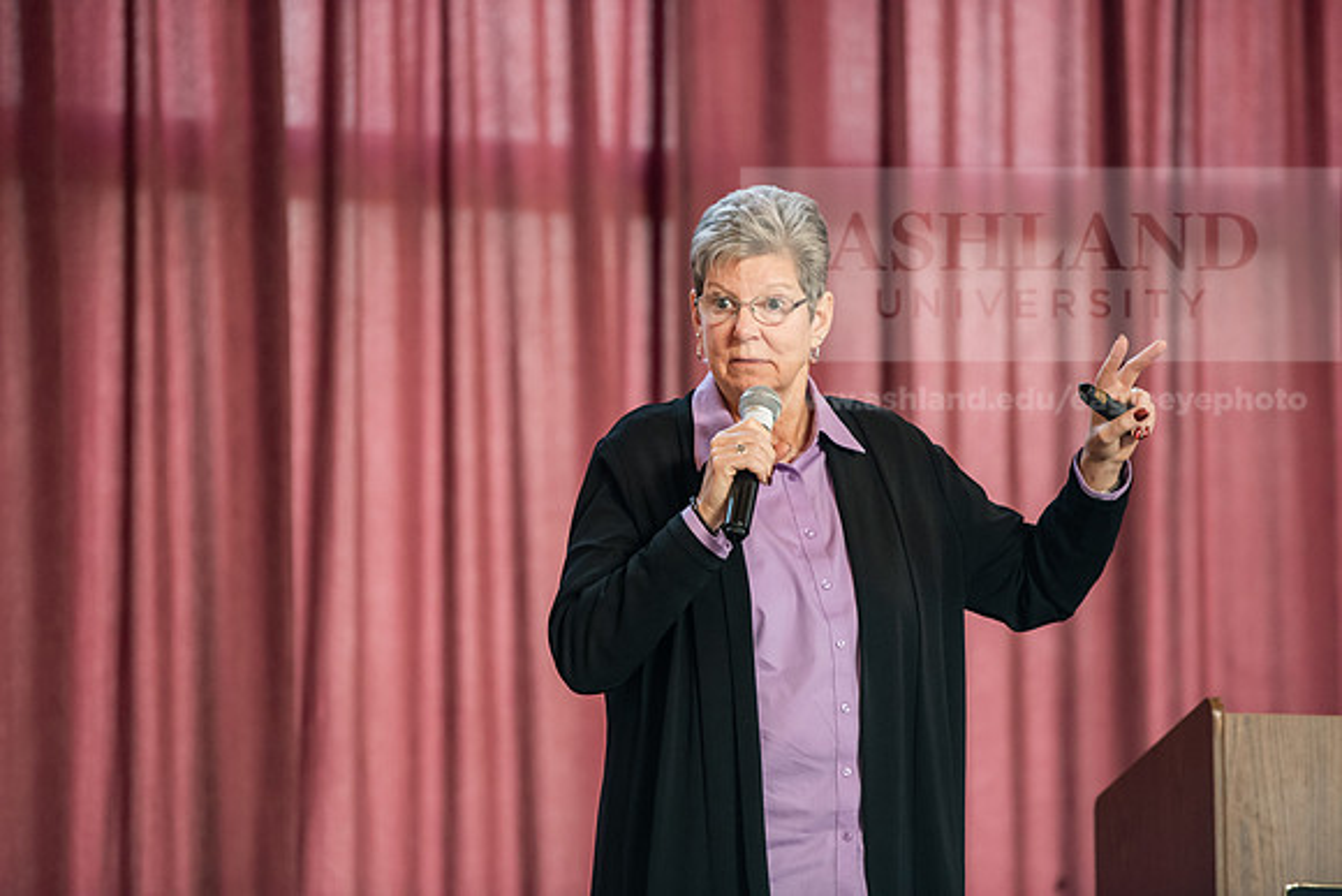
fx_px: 7084
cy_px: 448
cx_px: 671
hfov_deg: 10.8
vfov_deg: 7.2
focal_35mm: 190
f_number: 3.2
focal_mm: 190
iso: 2500
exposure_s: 1/200
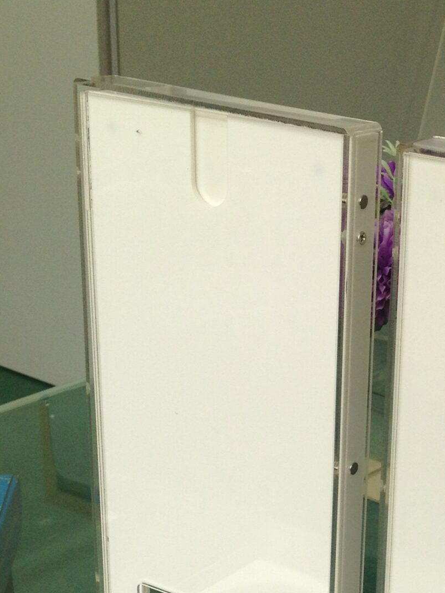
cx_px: 417
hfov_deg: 17.3
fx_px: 1440
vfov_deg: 22.8
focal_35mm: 84
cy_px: 504
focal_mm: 4.28
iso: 50
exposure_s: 1/131
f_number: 2.4
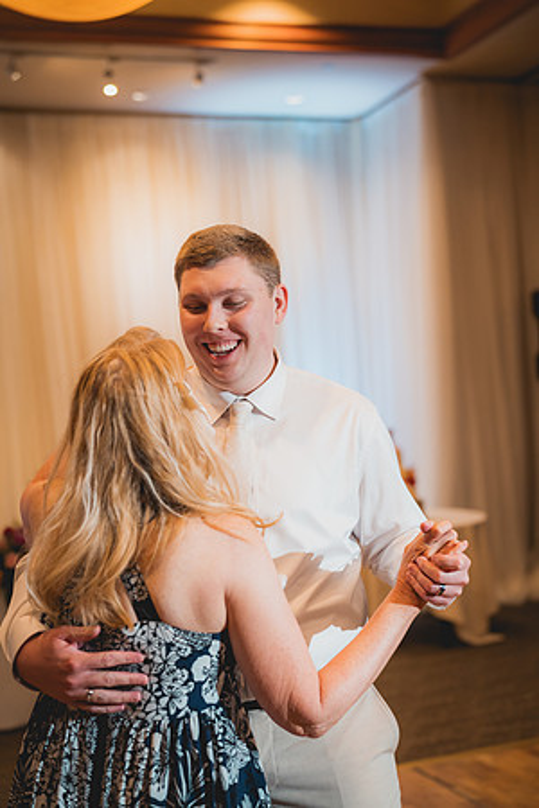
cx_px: 270
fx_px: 1123
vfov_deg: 39.6
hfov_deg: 27.0
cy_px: 404
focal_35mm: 50
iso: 1250
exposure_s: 1/250
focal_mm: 50
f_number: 2.2
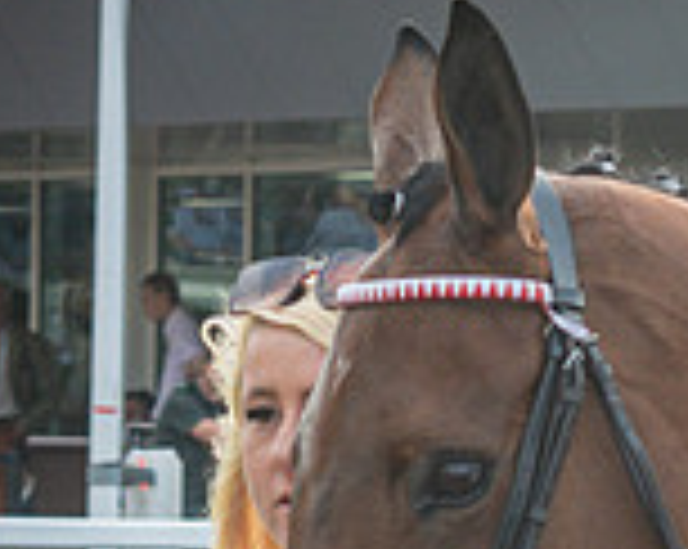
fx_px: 7870
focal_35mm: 387
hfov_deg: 5.0
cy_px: 508
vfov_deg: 4.0
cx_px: 789
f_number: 5
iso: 200
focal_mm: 50
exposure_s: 1/320
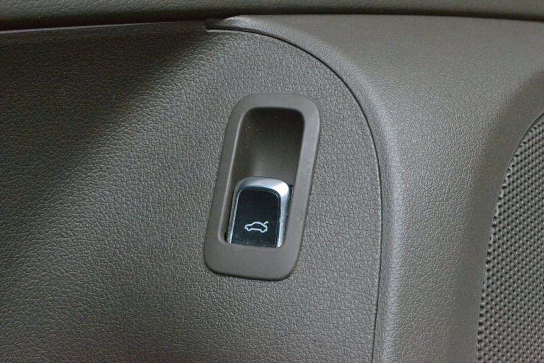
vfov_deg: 22.6
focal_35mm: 60
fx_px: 907
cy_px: 182
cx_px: 272
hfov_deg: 33.4
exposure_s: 1/125
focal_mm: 40
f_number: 10
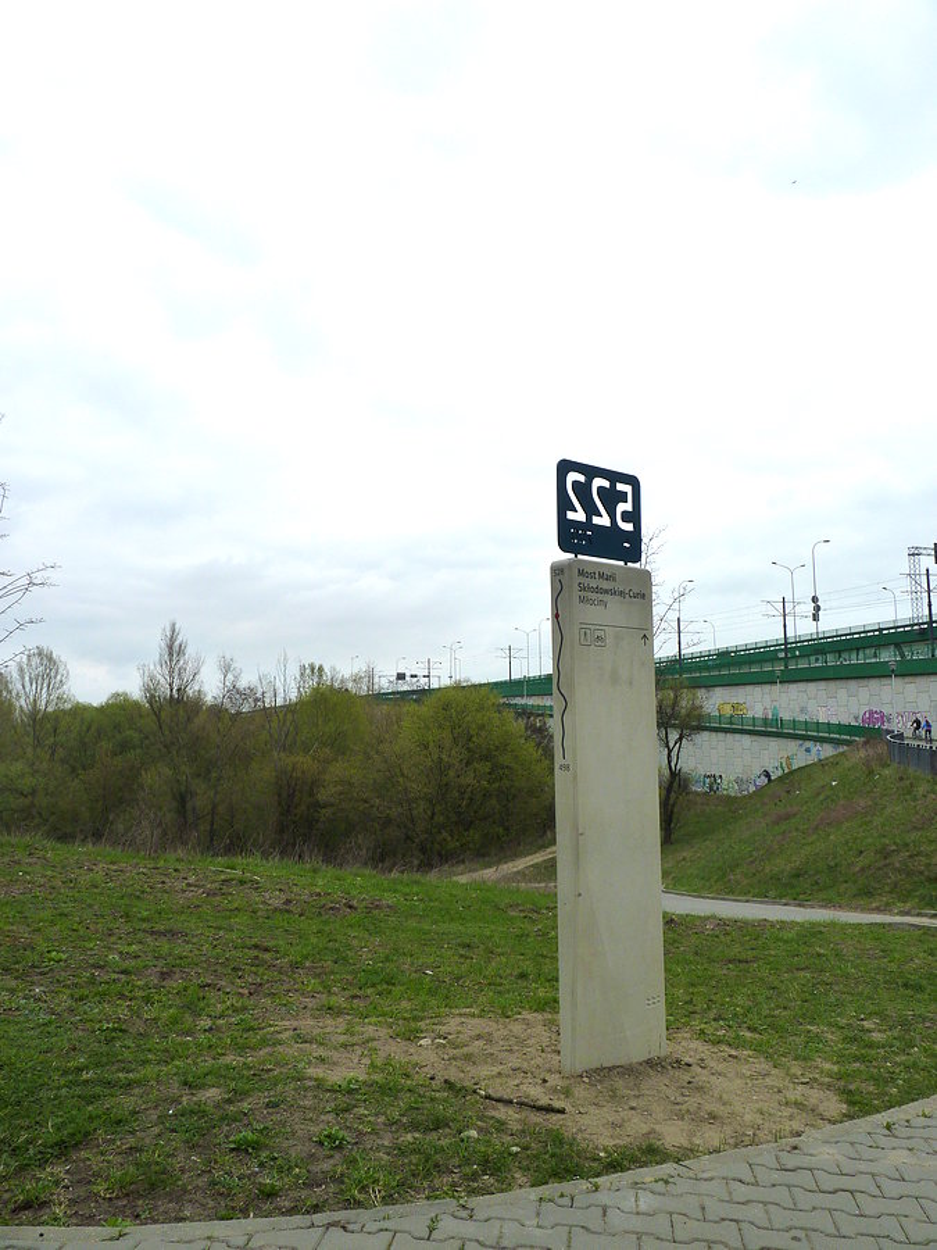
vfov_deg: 65.3
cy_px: 625
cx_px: 468
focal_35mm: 27
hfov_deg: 51.4
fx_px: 974
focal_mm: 4.8
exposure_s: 1/200
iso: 125
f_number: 5.6
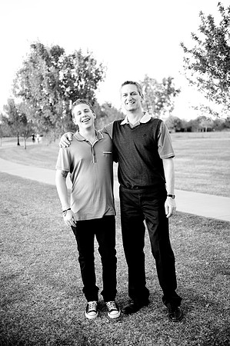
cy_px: 173
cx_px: 115
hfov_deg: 29.8
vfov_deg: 43.6
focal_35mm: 45
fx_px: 432
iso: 400
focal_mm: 45
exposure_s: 1/200
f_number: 2.8
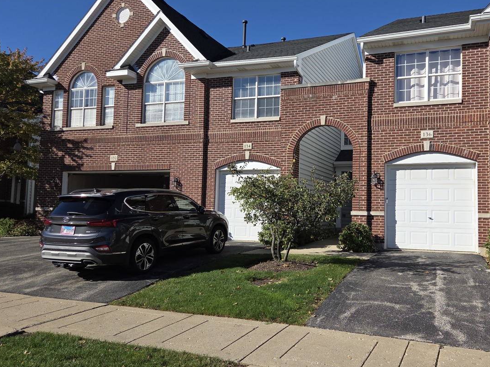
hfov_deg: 57.7
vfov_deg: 45.4
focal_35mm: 31
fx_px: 439
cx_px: 303
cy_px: 183
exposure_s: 1/2111
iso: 25
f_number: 1.8
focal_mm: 5.4
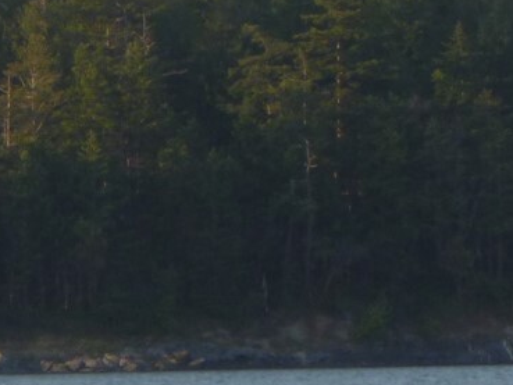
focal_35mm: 972
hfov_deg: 2.0
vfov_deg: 1.5
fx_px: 14409
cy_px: 272
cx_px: -49
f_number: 5.9
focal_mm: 40
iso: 125
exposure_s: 1/125
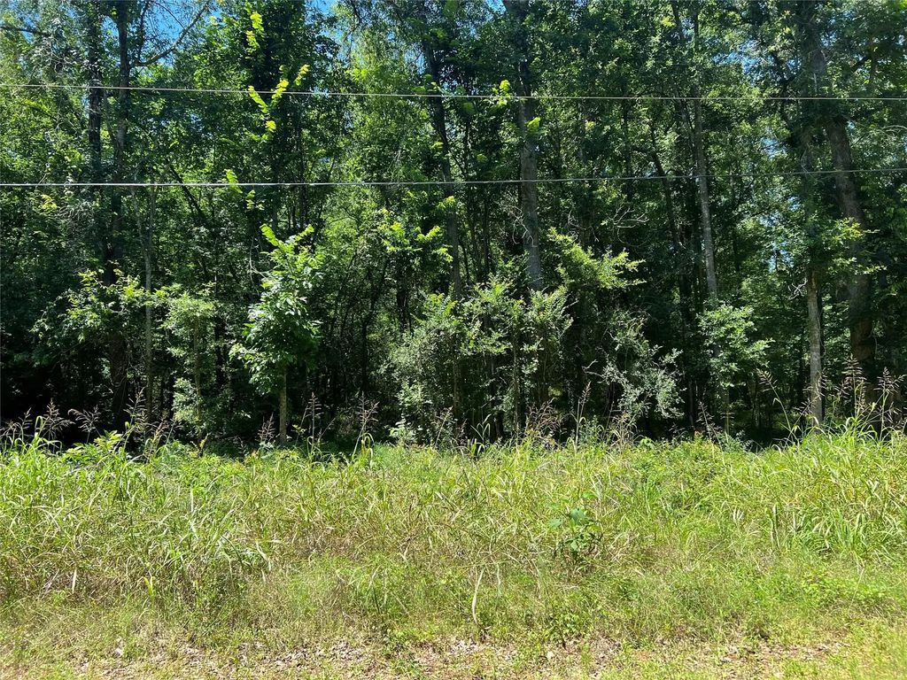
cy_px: 340
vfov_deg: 53.1
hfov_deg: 67.3
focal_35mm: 26
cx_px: 454
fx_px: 681
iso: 50
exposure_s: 1/982
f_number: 1.5
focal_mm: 5.7
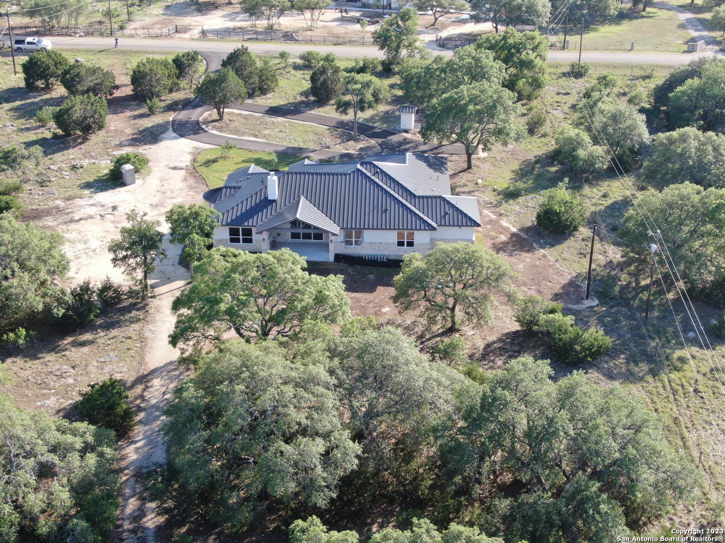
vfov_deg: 30.3
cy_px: 272
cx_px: 362
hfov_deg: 39.7
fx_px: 1005
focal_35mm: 48
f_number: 3.8
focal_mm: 8.6
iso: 100
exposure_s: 1/160
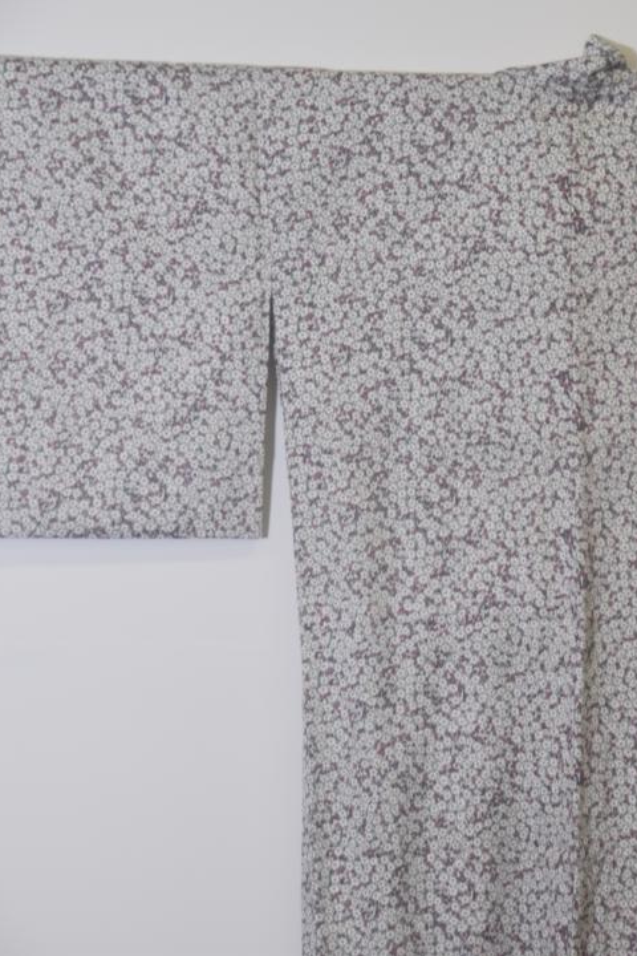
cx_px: 585
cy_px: 477
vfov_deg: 14.7
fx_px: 3716
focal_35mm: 140
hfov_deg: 9.7
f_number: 5
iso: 400
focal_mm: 62
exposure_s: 1/60
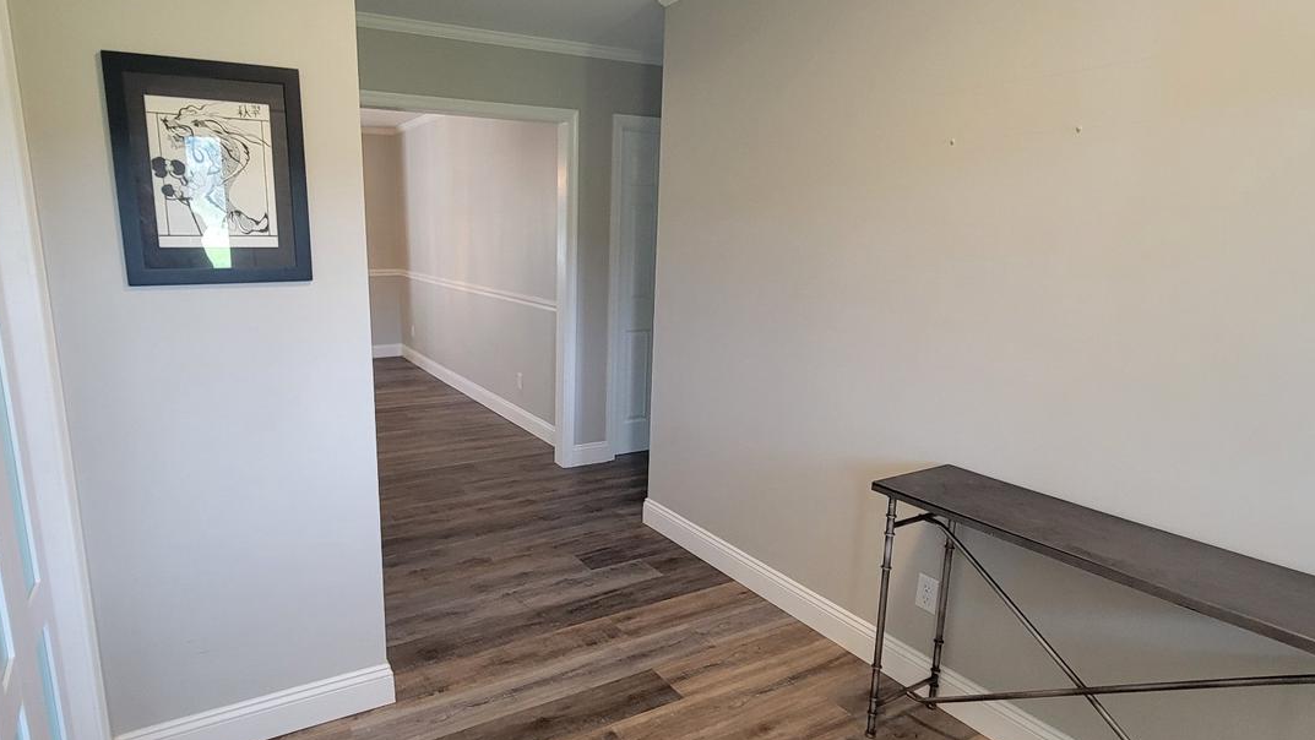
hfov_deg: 88.8
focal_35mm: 19
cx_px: 553
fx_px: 663
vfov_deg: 58.4
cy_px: 377
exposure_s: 1/60
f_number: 2.2
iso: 250
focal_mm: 2.2
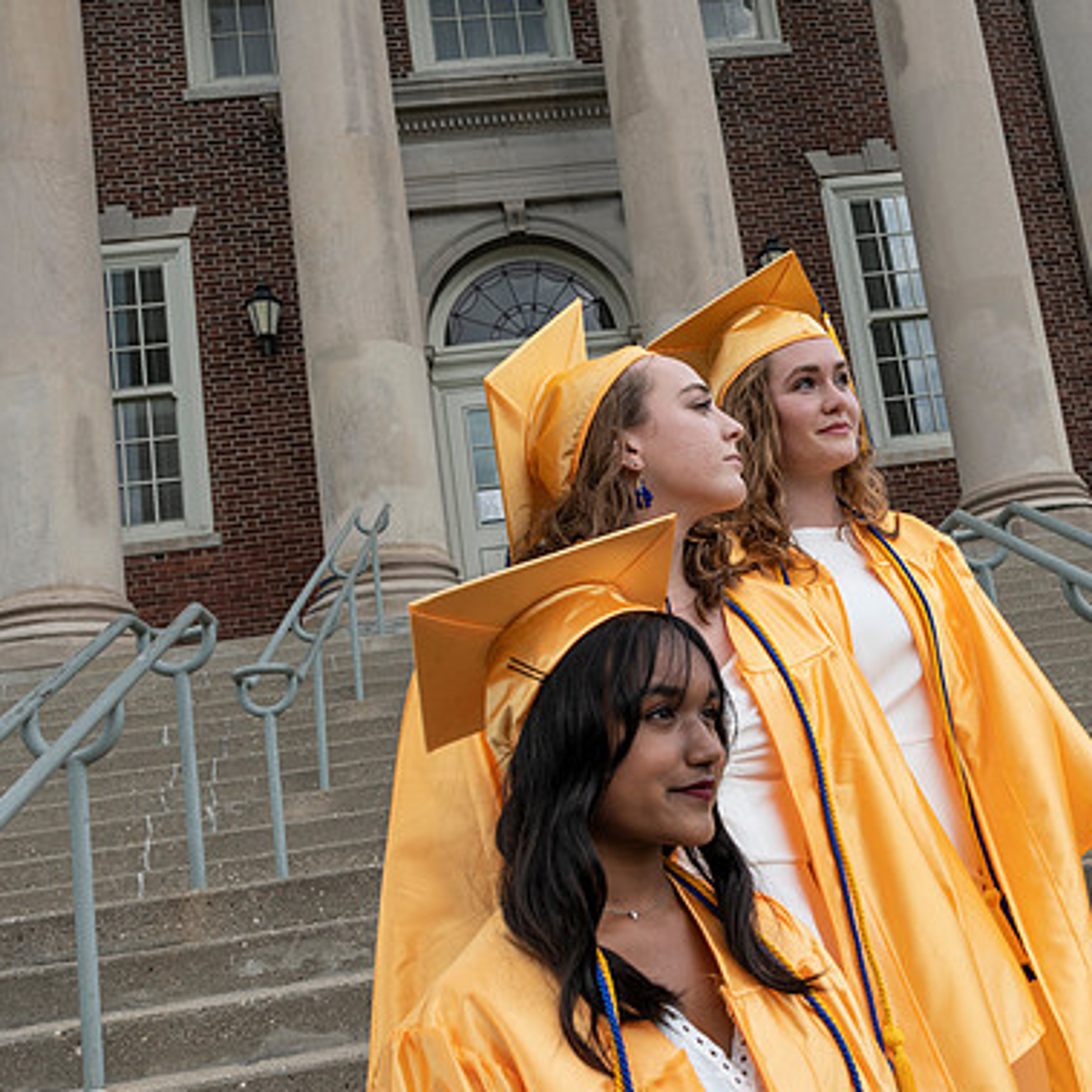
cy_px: 592
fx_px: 1428
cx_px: 747
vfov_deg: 41.8
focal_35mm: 40
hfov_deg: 41.2
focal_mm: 24
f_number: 5.6
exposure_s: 1/250
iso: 80
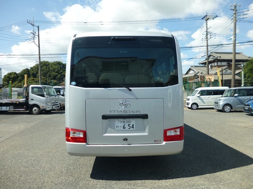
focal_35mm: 24
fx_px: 175
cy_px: 94
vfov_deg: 56.8
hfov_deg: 71.6
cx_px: 126
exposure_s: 1/160
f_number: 9
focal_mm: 4.3
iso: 100
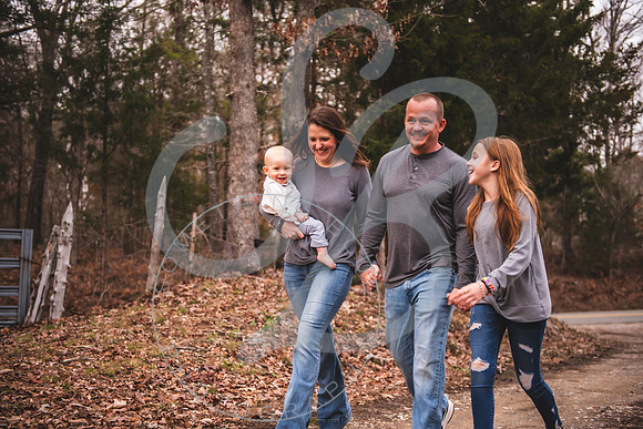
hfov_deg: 39.6
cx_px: 322
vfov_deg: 27.0
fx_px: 893
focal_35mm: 50
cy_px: 214
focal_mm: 50
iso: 250
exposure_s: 1/250
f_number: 2.8
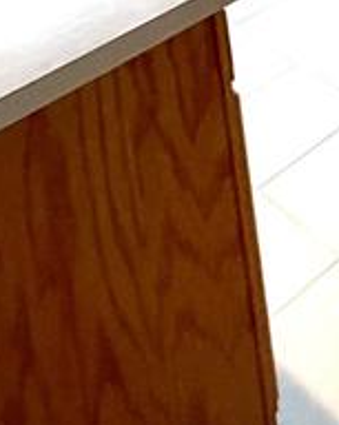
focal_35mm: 73
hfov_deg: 16.4
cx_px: 660
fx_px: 918
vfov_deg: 18.5
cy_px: -395
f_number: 2.2
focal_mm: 2.22
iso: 320
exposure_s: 1/120
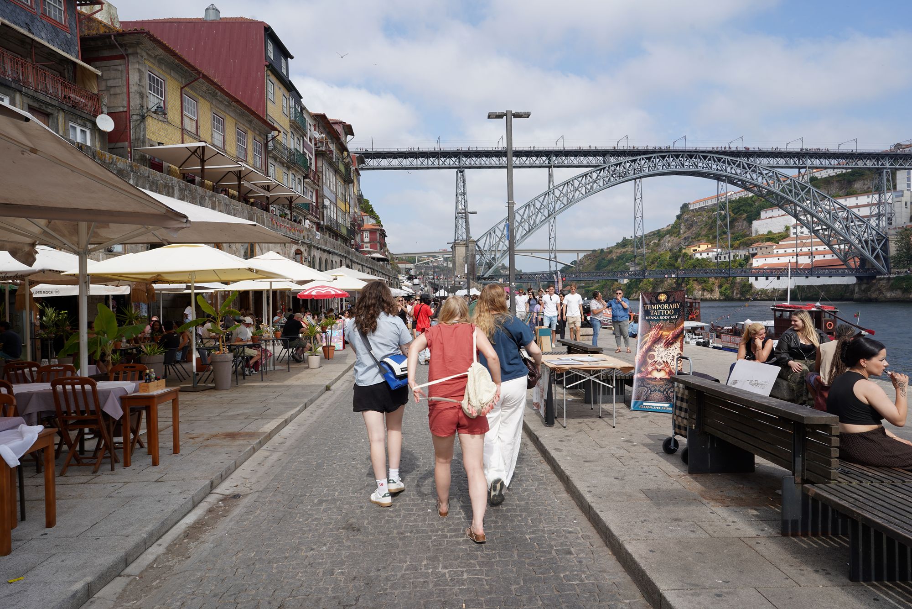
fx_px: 608
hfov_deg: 73.7
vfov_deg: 53.1
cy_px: 304
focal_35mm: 24
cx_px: 456
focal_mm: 24
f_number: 13
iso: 100
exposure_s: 1/100
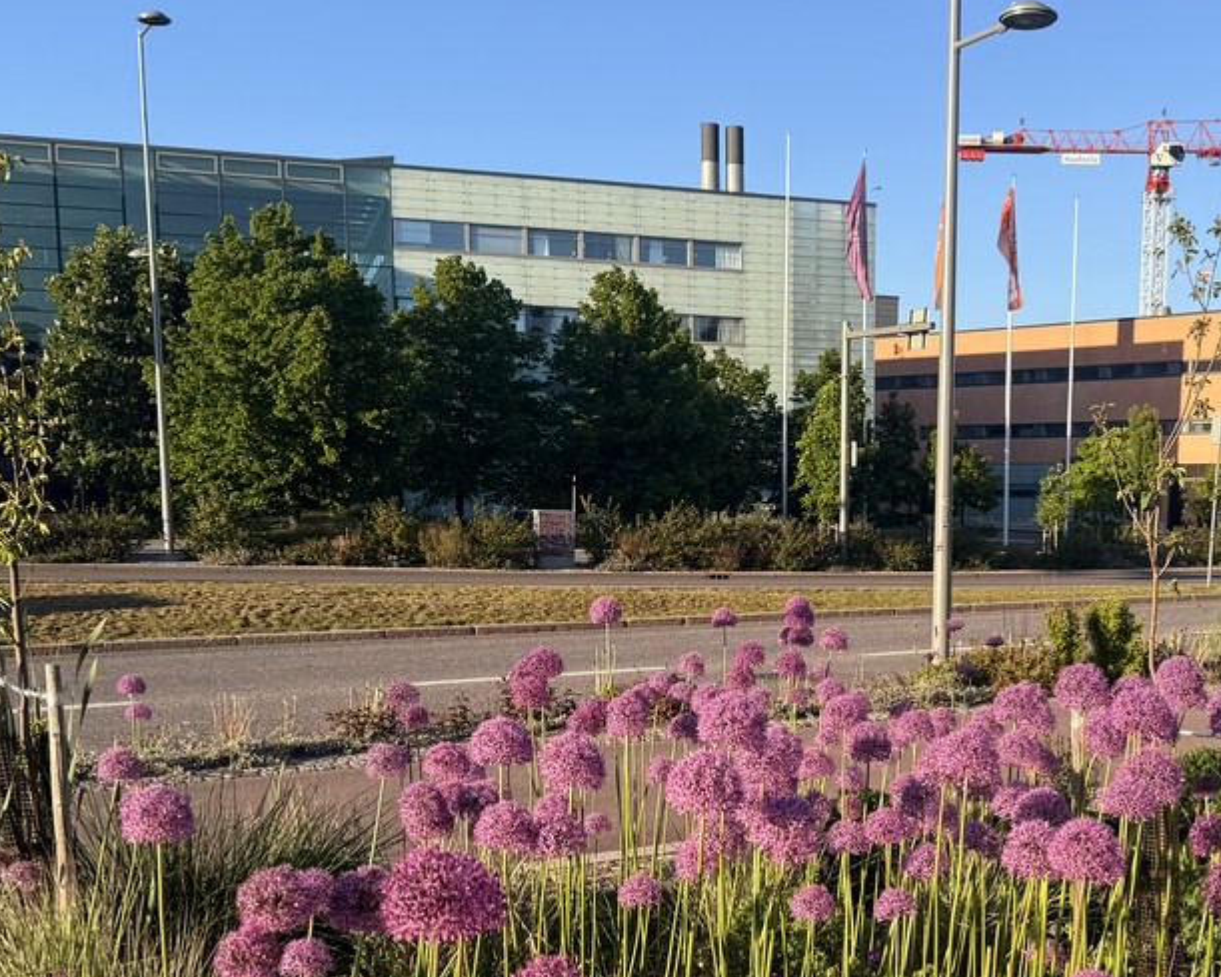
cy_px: 739
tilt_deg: -9.1
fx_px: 1663
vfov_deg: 32.1
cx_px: 905
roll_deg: -0.2
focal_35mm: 46
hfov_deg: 39.3
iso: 80
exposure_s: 1/1949
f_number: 1.78
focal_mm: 6.76
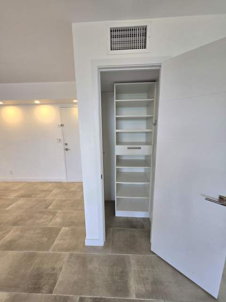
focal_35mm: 13
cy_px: 151
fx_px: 113
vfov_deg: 106.2
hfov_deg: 89.9
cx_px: 113
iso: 50
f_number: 2.2
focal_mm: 1.7
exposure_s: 1/50.3
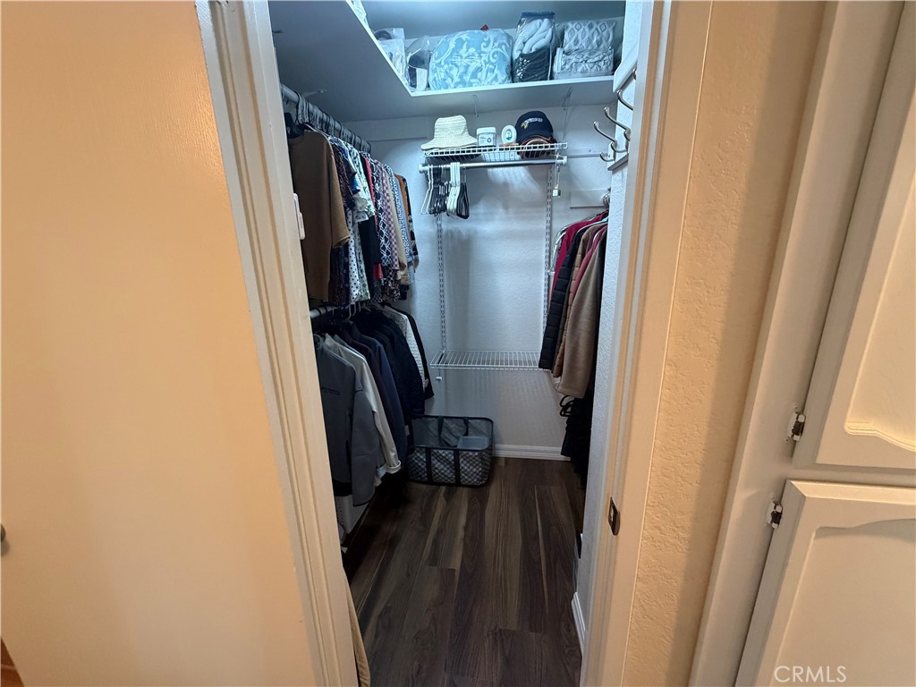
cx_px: 458
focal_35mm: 14
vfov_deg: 85.7
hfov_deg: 102.1
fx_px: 370
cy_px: 344
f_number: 2.2
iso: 500
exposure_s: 1/60
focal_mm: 2.22
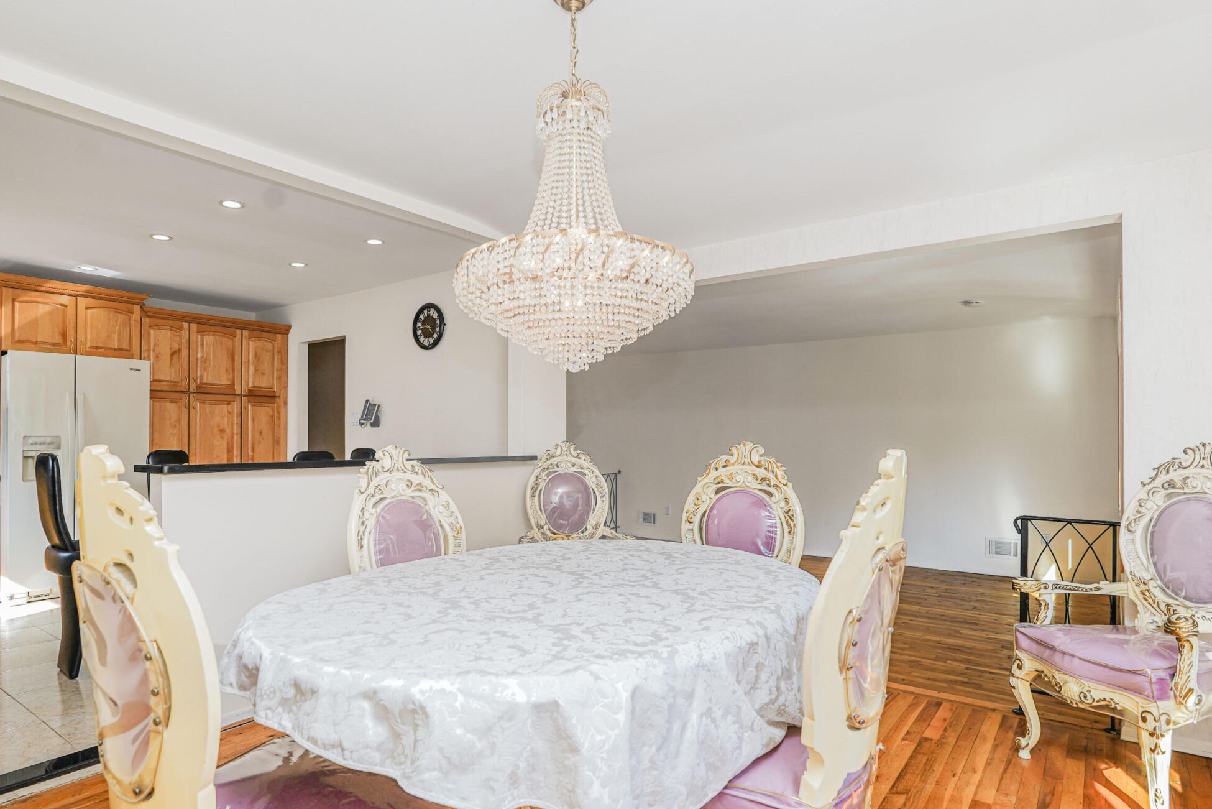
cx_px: 542
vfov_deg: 59.5
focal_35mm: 21
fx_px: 707
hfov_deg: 80.9
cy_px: 427
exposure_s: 1/60
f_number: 5.6
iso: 64
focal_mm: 16
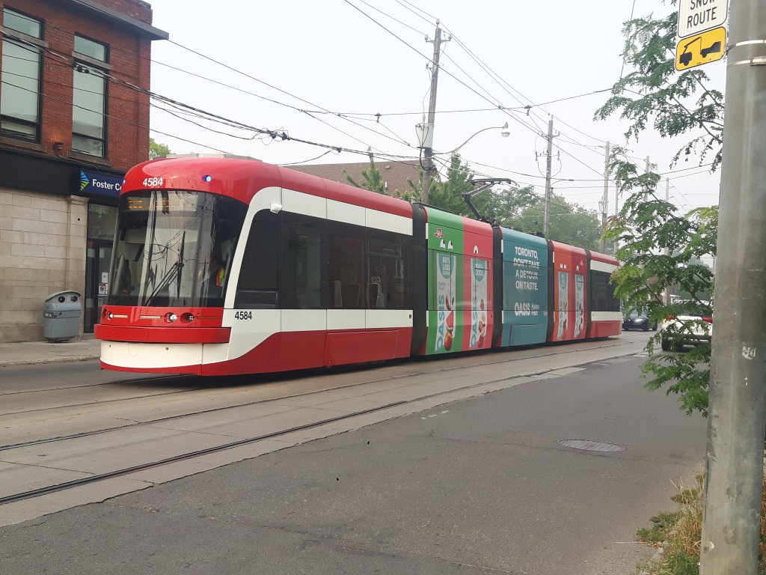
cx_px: 383
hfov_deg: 58.4
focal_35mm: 31
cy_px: 288
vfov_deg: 45.4
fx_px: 686
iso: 40
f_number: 1.9
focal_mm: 3.7
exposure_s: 1/438
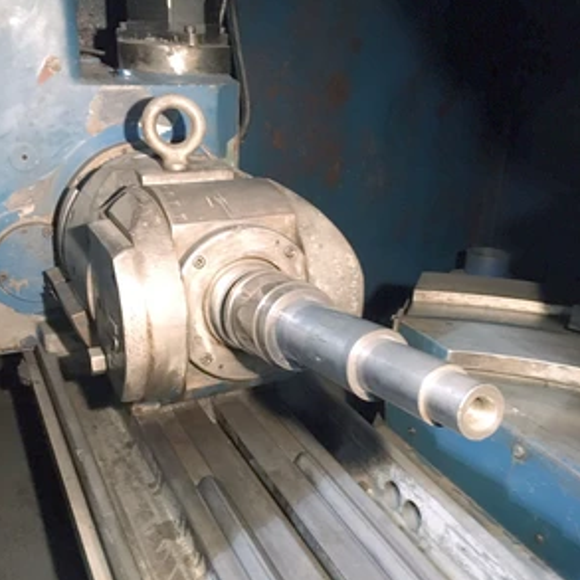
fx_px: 663
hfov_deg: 47.2
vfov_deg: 47.1
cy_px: 323
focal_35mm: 35
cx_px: 293
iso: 250
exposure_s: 1/15
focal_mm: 4.15
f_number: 2.2
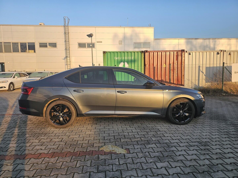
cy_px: 89
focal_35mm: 23
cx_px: 119
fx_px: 158
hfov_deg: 73.9
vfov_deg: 58.9
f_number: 1.7
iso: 20
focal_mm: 6.3
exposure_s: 1/372
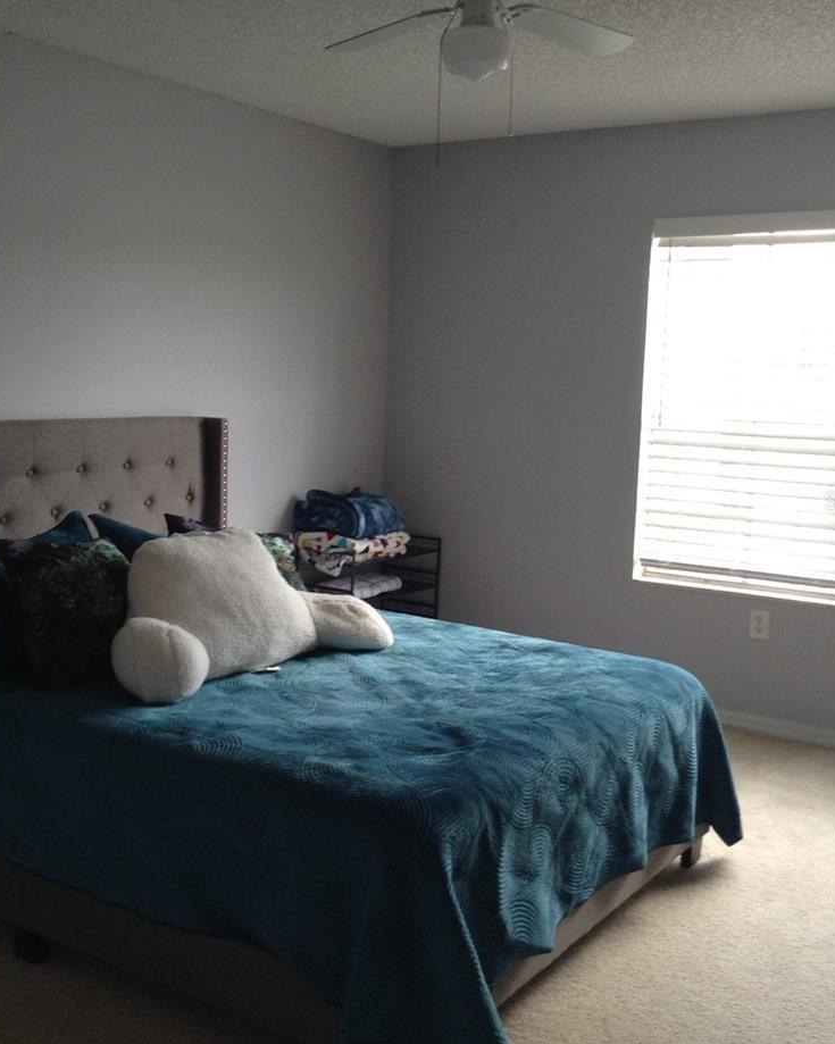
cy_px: 500
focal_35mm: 42
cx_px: 424
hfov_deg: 35.7
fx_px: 1298
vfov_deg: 43.8
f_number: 2.4
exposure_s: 1/50
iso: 40
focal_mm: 3.3
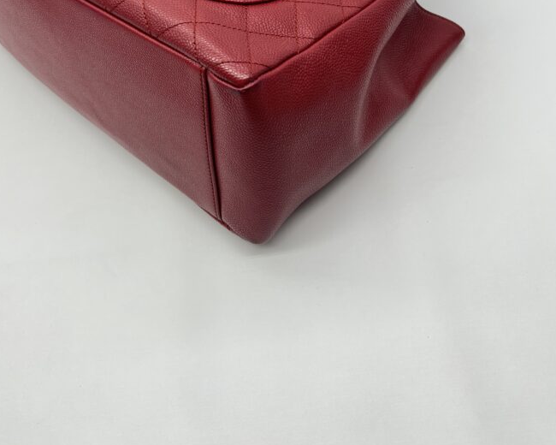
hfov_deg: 45.7
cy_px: 39
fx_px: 658
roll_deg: +13.2
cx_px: 240
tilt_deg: -44.8
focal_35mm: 40
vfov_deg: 35.1
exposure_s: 1/100
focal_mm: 5.7
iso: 40
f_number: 1.5
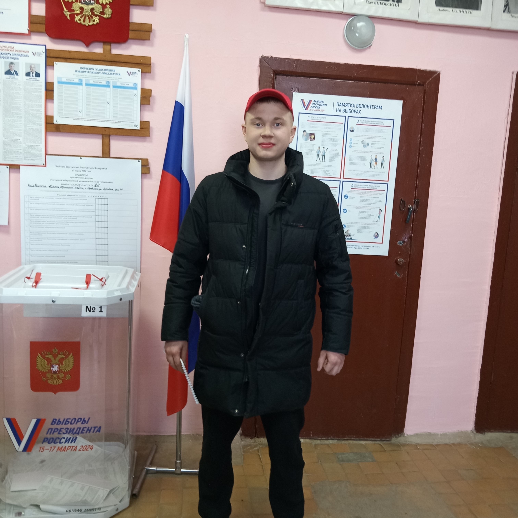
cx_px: 258
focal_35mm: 30
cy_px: 251
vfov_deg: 54.0
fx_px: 508
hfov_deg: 54.0
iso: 344
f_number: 1.8
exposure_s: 1/25
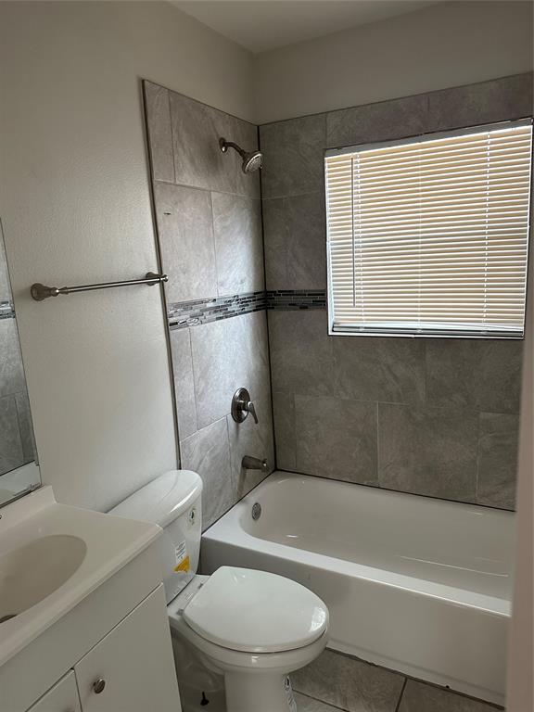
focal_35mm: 24
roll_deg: +3.6
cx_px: 267
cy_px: 356
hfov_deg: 56.8
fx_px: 494
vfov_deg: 71.6
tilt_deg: -12.0
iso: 250
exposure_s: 1/60
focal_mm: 6.86
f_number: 1.78
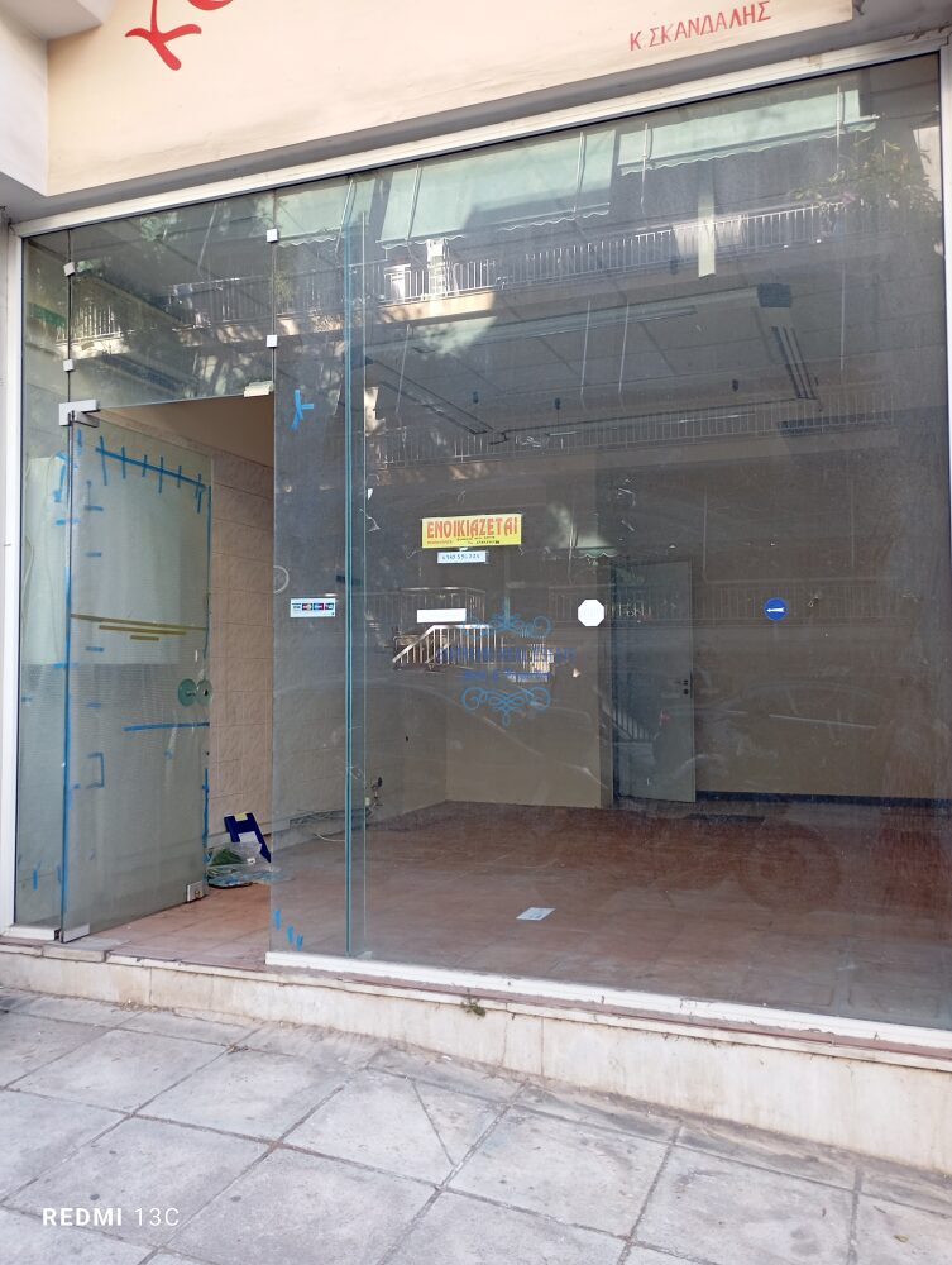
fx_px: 1024
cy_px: 632
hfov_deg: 49.9
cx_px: 476
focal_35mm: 28
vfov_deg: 63.4
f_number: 1.8
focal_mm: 4.27
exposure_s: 1/50
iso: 252
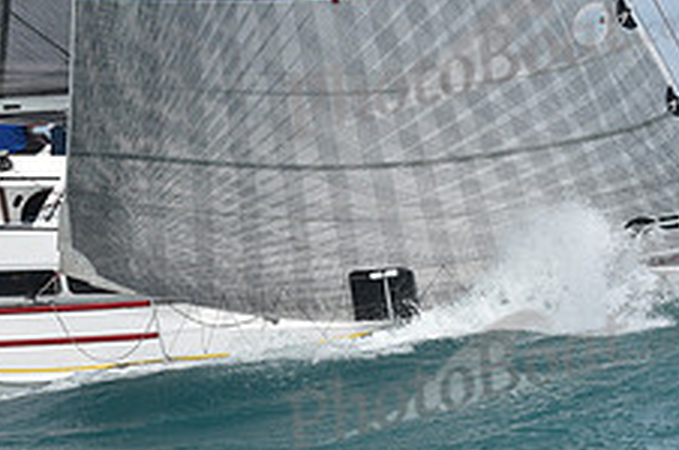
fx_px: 3390
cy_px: 260
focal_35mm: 180
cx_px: 132
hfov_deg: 11.4
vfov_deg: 7.6
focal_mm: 70
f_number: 9
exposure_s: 1/800
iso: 250
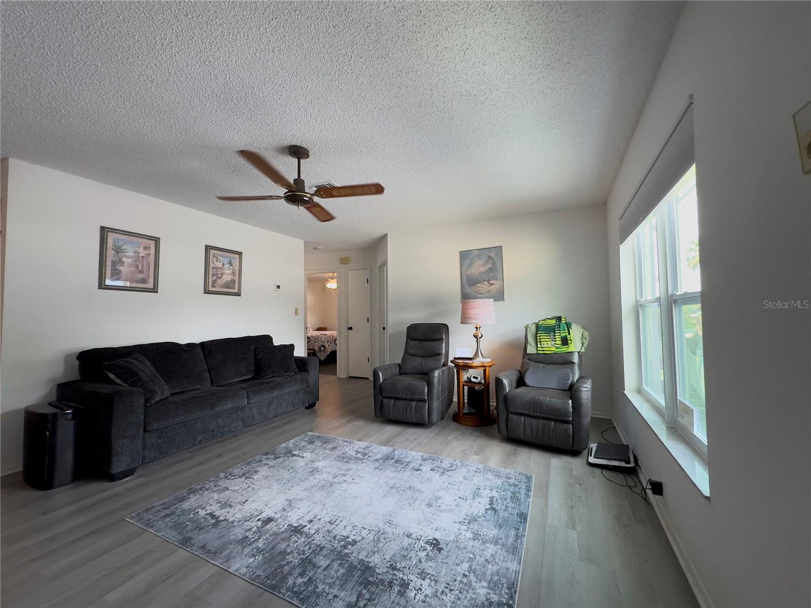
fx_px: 328
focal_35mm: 14
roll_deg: +0.2
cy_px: 304
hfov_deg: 102.1
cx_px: 406
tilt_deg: +1.8
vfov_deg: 85.7
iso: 200
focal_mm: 2.22
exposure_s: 1/120
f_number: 2.2
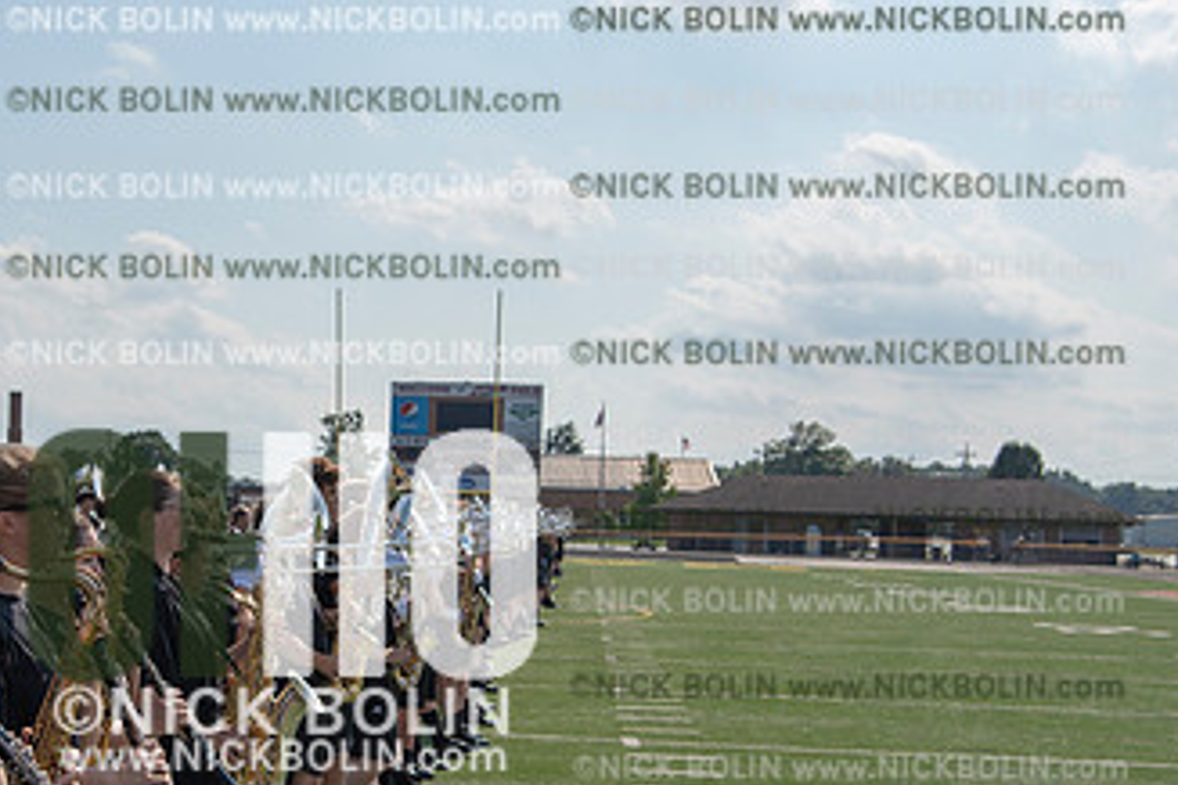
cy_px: 603
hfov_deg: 31.7
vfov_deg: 21.7
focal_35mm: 62
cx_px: 281
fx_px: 2029
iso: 200
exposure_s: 1/2000
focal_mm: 35
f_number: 5.6
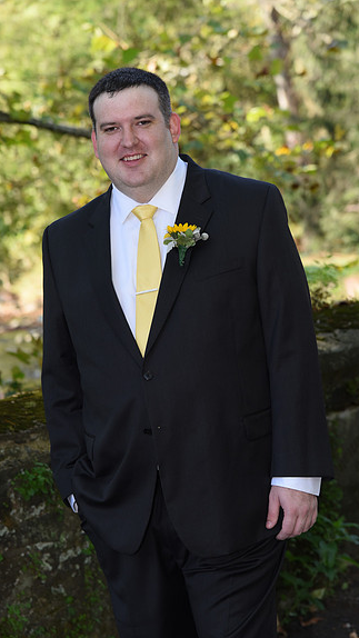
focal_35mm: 127
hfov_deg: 9.5
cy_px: 321
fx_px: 2149
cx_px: 151
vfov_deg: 16.9
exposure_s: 1/200
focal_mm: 120
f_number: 5.6
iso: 640
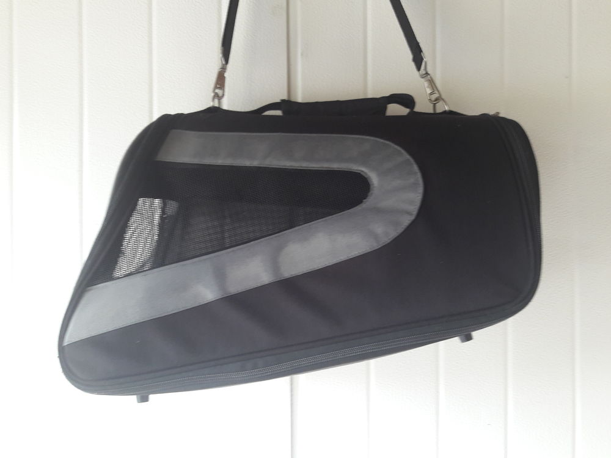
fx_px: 494
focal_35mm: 28
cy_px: 229
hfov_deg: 63.4
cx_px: 306
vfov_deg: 49.7
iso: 100
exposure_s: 1/33
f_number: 1.9
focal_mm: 3.7
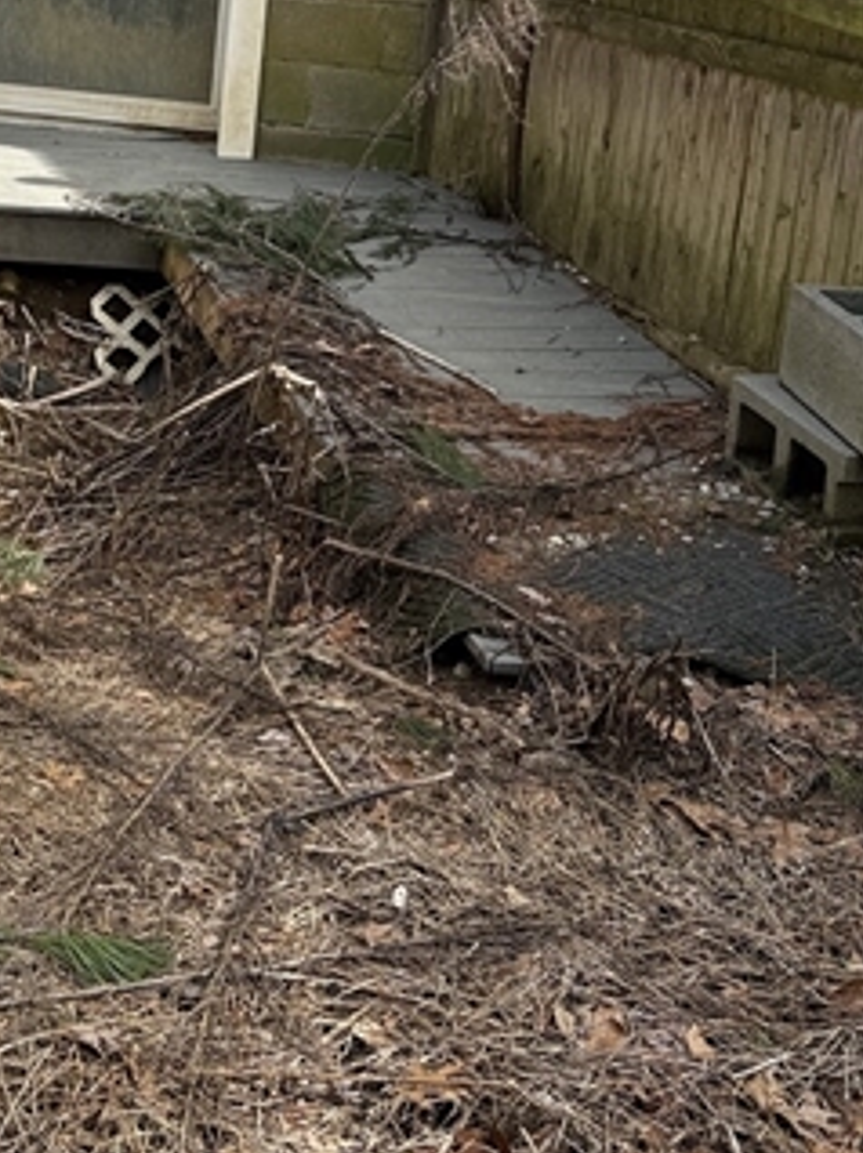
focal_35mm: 58
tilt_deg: -8.0
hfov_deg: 23.9
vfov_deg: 31.8
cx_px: -29
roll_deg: -1.9
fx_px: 1931
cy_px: 138
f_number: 1.78
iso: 80
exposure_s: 1/1585
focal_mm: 6.76
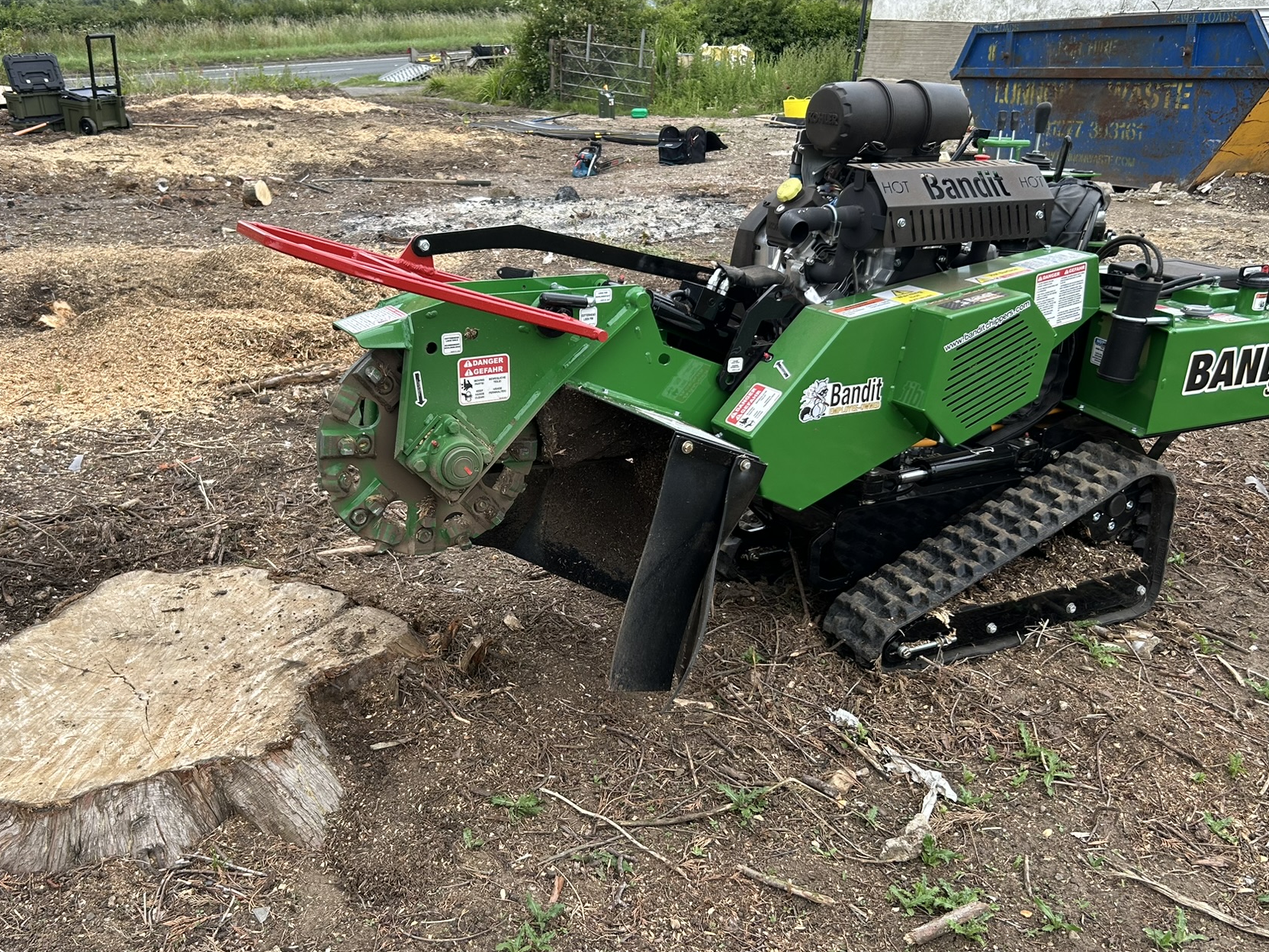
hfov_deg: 56.8
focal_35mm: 32
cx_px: 594
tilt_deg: -24.0
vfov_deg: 44.1
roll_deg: -0.7
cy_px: 529
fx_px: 1173
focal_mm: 5.7
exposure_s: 1/1135
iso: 50
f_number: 1.5
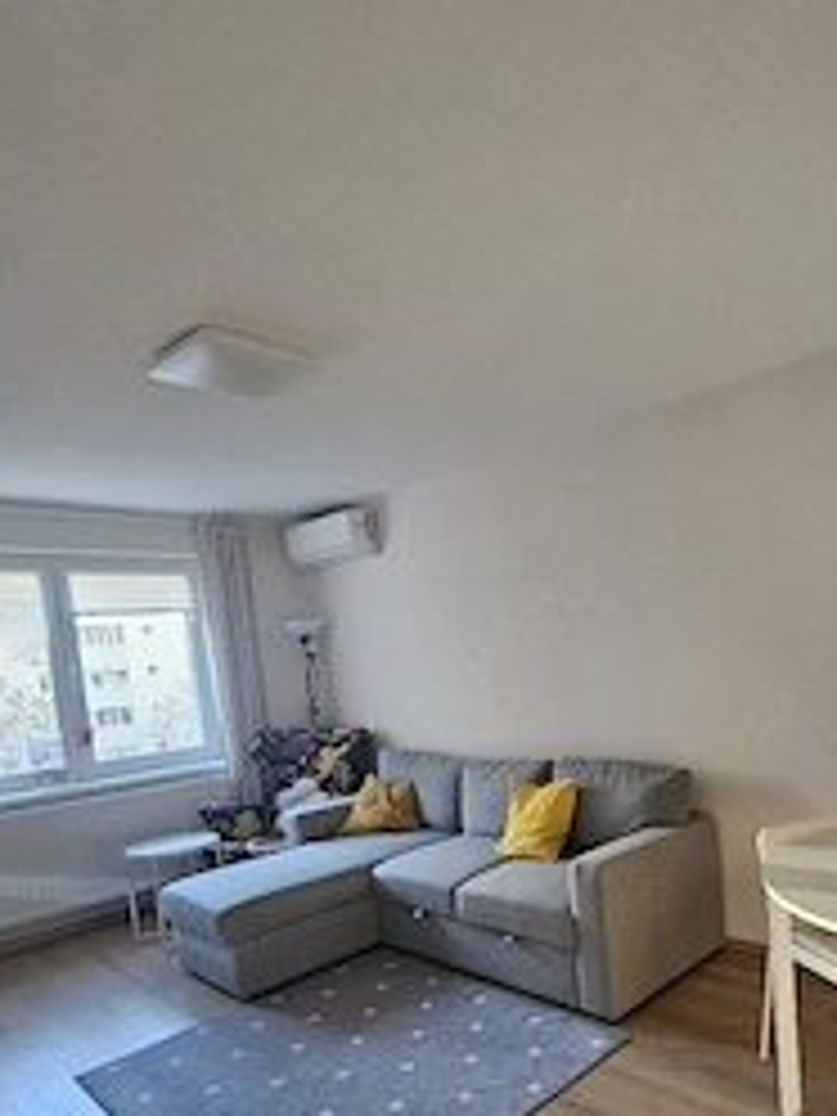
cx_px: 621
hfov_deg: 60.2
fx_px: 677
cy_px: 684
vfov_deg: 77.8
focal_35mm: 21
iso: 400
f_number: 2.2
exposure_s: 1/50.3
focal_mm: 2.2
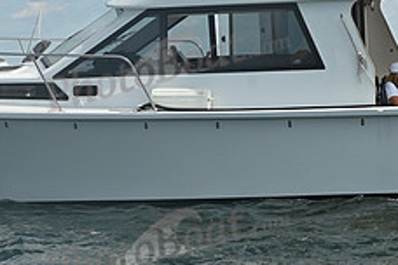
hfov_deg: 11.5
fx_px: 1968
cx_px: 382
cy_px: -48
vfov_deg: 7.7
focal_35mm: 178
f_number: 6.3
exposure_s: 1/1600
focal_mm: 70
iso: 250
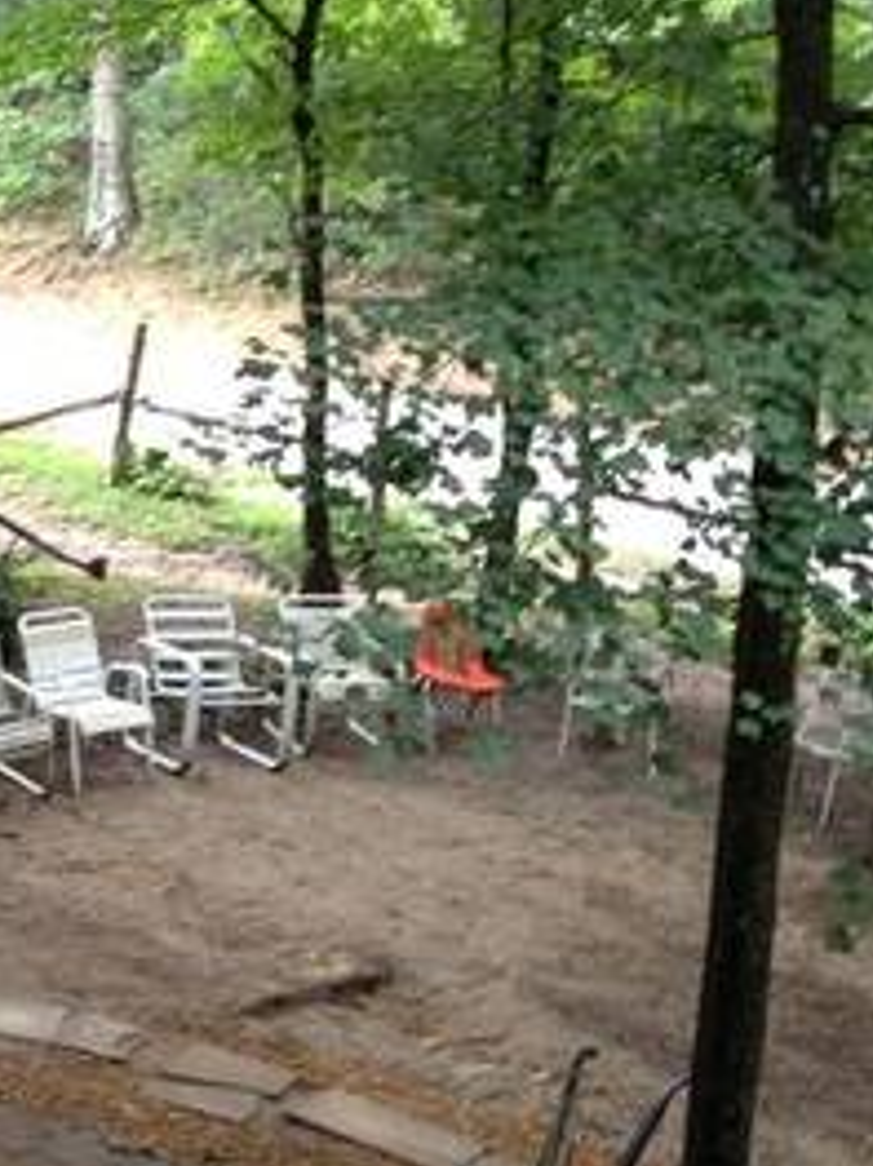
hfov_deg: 13.1
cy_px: -13
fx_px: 3635
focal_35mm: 108
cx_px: -328
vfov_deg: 17.8
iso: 64
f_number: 2.4
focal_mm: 4.28
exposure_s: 1/24
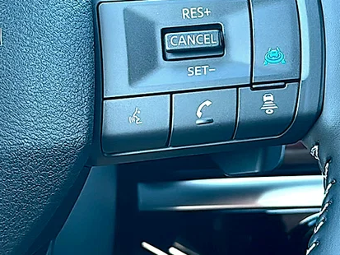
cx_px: 224
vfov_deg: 17.6
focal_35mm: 83
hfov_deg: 23.5
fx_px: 815
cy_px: 53
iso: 80
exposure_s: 1/87
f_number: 1.78
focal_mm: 6.86
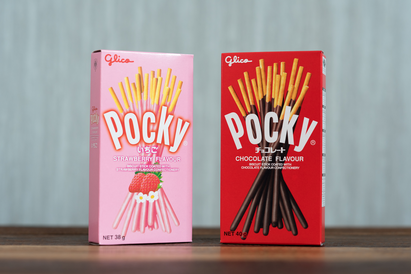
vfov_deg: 16.1
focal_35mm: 85
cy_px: 137
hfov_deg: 23.9
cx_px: 206
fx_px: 971
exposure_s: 1/200
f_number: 4
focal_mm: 85
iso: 400
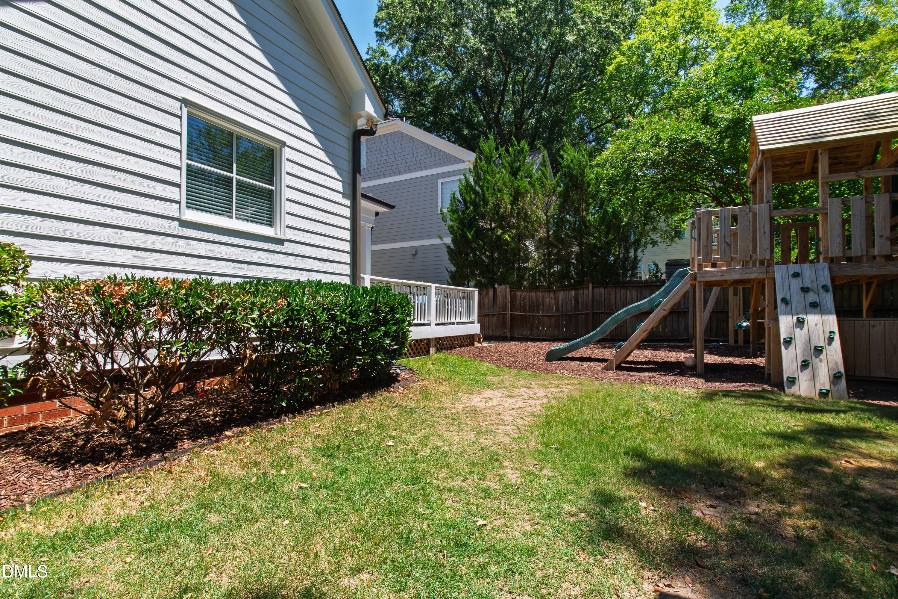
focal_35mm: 16
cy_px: 300
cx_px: 449
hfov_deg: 95.0
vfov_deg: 72.1
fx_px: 412
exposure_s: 1/100
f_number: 8
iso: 100
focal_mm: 11
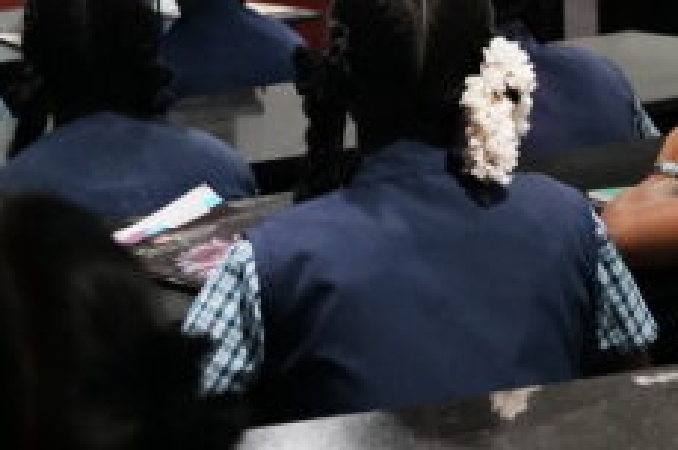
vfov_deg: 6.6
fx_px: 3874
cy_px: 181
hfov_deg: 10.0
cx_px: 465
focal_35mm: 206
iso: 5000
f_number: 4
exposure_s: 1/60
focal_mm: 46
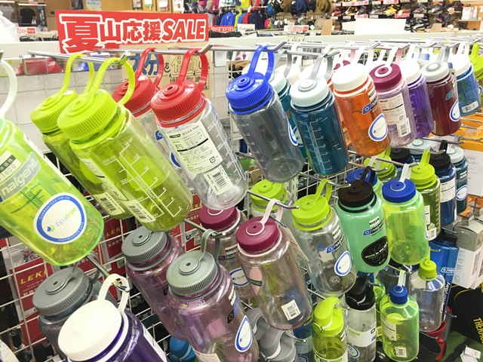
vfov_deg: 48.2
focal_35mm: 29
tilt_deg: -20.1
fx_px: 405
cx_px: 242
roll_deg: +0.2
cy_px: 181
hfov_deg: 61.7
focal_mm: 4.15
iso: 40
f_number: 2.2
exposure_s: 1/30
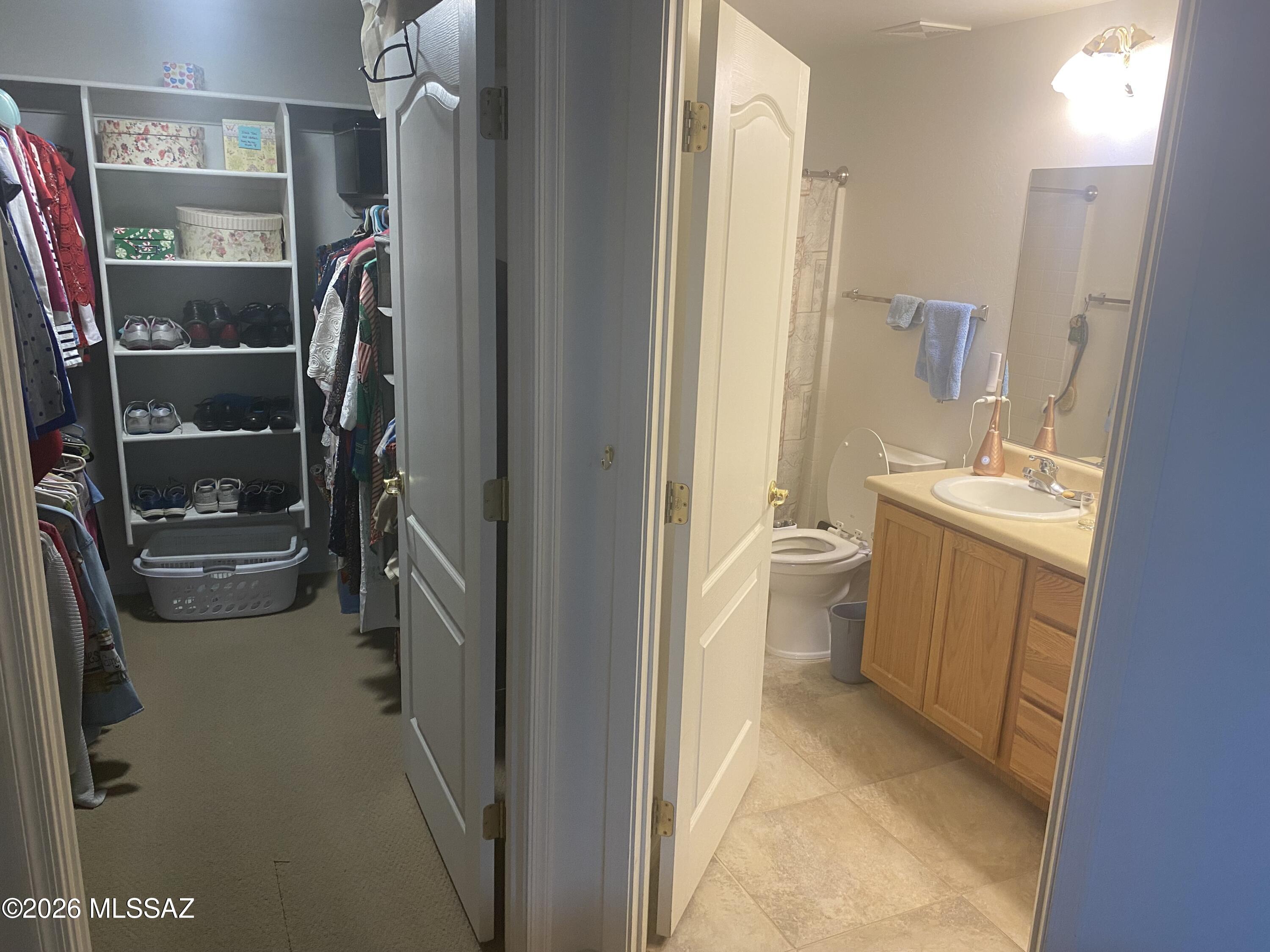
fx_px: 954
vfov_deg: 53.1
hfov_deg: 67.3
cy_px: 476
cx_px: 635
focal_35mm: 26
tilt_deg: -15.1
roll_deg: -1.4
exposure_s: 1/60
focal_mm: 4.25
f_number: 1.8
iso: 100
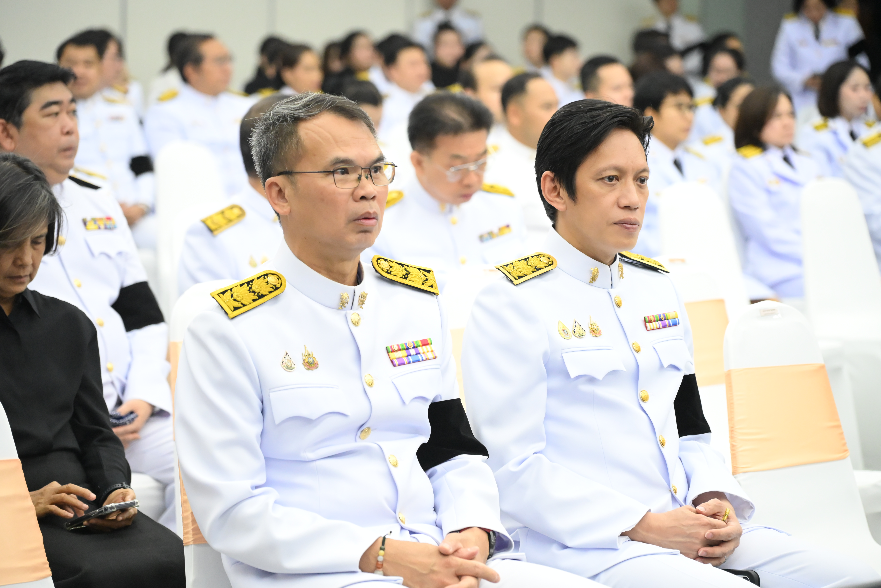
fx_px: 2936
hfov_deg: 17.1
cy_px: 294
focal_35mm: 120
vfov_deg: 11.4
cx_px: 440
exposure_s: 1/400
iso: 6400
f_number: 4
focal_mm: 120
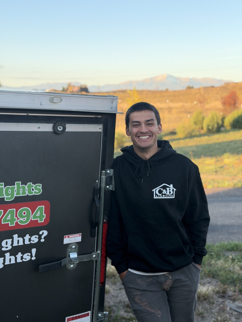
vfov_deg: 39.7
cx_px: 121
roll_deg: -0.4
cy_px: 161
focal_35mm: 48
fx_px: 447
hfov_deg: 30.3
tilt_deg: -7.5
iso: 80
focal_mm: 6.76
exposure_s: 1/663
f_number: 1.78
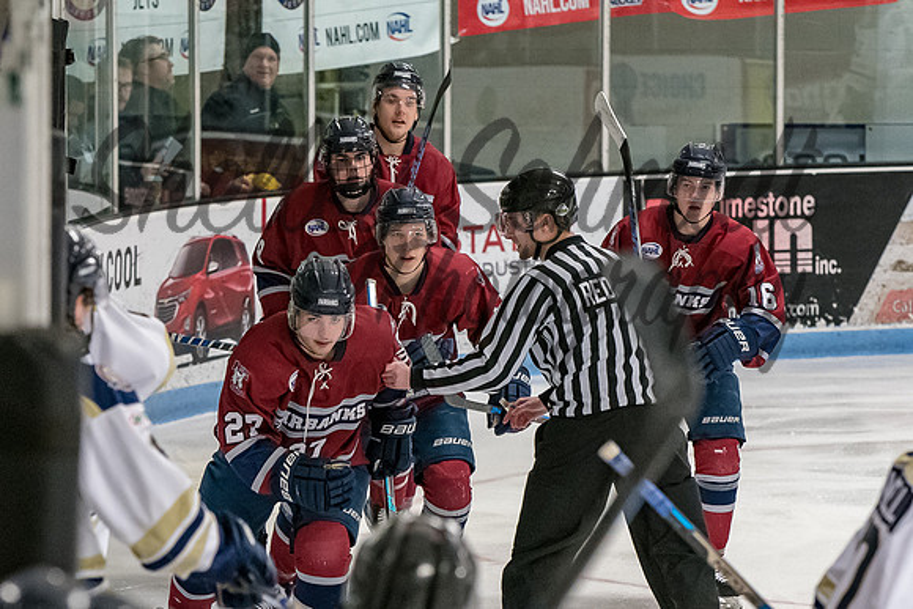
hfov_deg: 6.7
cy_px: 382
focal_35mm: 309
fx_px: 7842
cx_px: 368
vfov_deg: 4.4
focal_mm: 135
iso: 6400
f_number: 4
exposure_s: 1/800
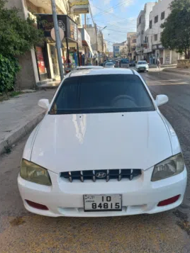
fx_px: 205
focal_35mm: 28
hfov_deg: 49.7
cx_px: 103
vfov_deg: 63.3
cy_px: 137
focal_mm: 4.6
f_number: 1.8
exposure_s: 1/304
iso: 25
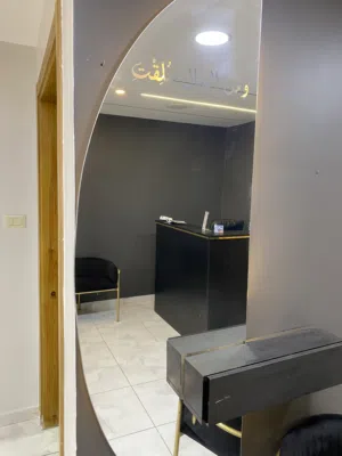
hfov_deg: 53.1
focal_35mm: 26
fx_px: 343
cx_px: 171
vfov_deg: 67.3
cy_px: 228
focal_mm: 4.25
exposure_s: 1/50
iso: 100
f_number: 1.8
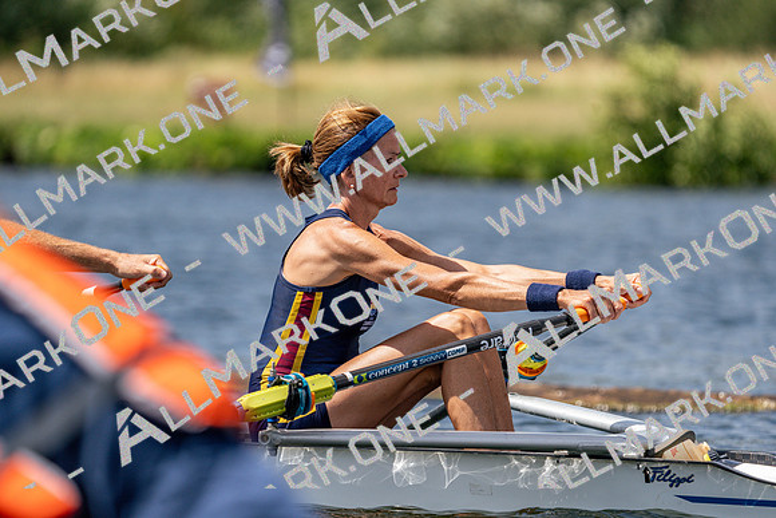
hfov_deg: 5.0
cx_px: 388
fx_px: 8861
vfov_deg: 3.3
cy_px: 259
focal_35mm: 411
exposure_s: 1/2000
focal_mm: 411
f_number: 6.3
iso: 250
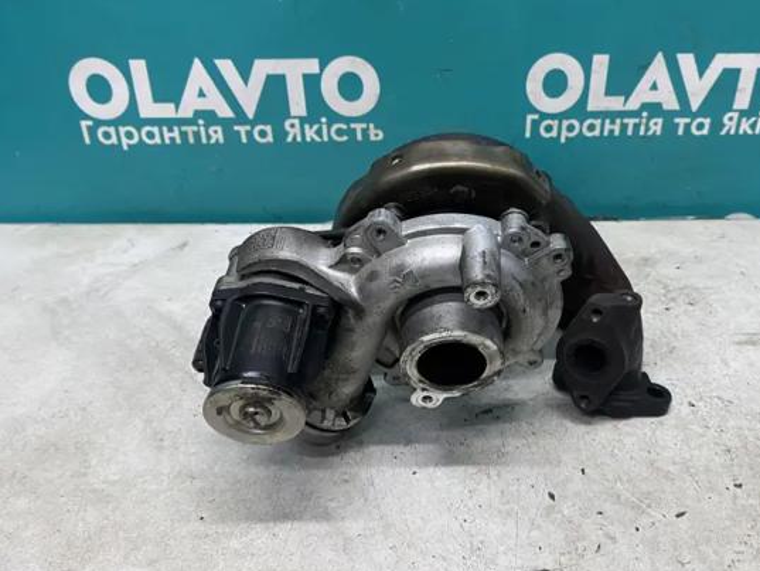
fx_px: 681
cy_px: 271
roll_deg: +0.5
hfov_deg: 58.0
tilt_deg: -30.7
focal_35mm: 31
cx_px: 442
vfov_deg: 45.4
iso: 80
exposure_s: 1/50
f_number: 1.8
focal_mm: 4.25
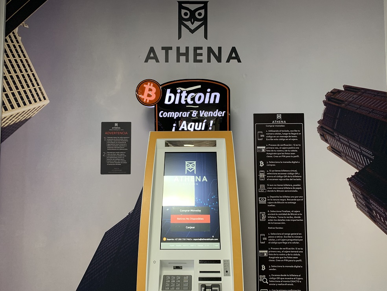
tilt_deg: +2.6
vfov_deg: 53.1
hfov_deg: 67.3
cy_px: 146
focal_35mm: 26
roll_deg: +0.1
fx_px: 291
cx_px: 194
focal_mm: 4.25
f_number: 1.8
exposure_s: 1/60
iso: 100
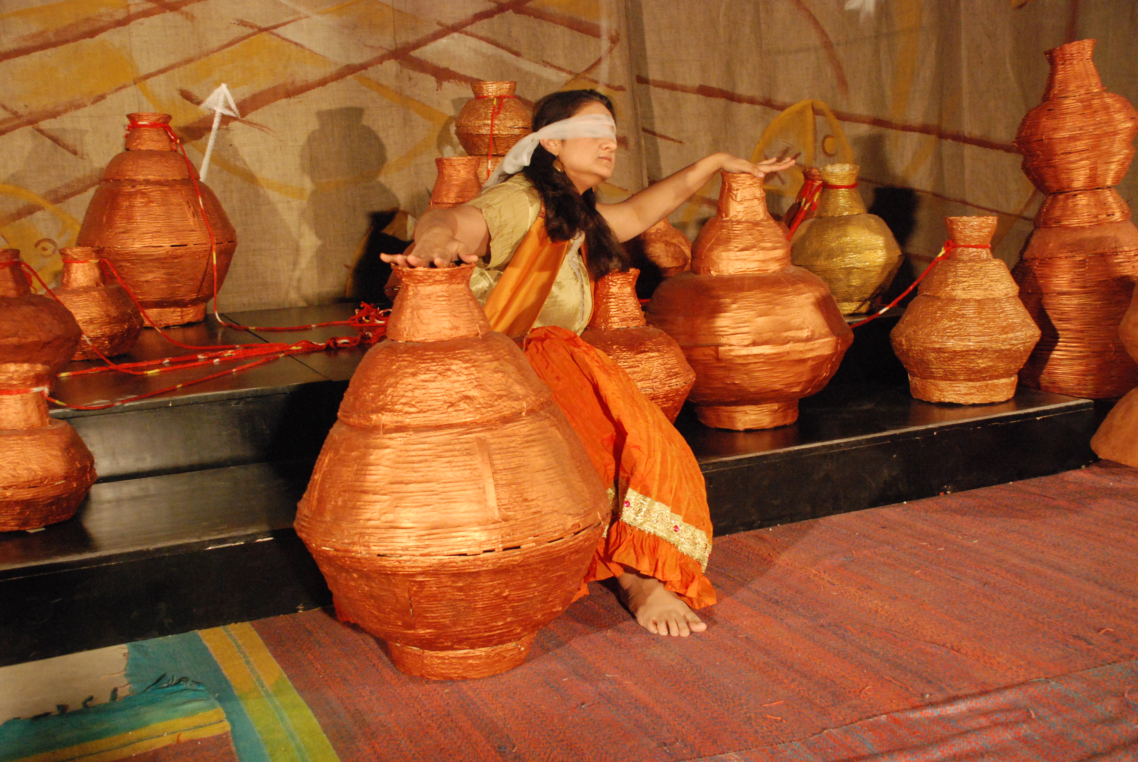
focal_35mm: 39
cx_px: 569
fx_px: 1234
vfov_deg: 34.3
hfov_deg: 49.5
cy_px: 381
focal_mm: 26
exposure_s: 1/60
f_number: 4
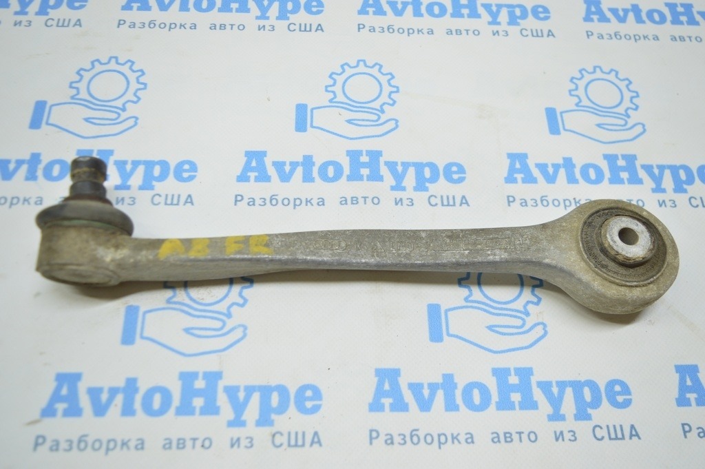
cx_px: 352
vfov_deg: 39.9
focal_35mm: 33
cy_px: 234
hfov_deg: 57.3
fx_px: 646
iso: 400
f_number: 3.8
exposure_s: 1/60
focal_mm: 22
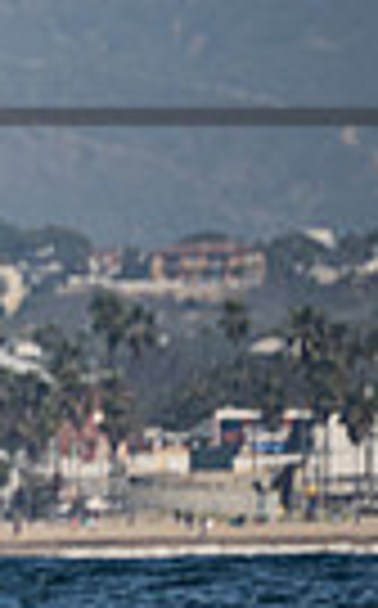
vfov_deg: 0.9
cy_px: 441
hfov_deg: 0.6
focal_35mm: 2261
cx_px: -1231
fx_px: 37387
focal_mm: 400
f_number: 5.6
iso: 320
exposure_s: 1/1600
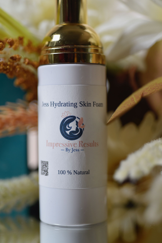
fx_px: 405
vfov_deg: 33.4
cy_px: 122
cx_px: 81
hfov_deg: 22.6
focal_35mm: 60
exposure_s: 1/180
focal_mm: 60
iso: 800
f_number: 3.2
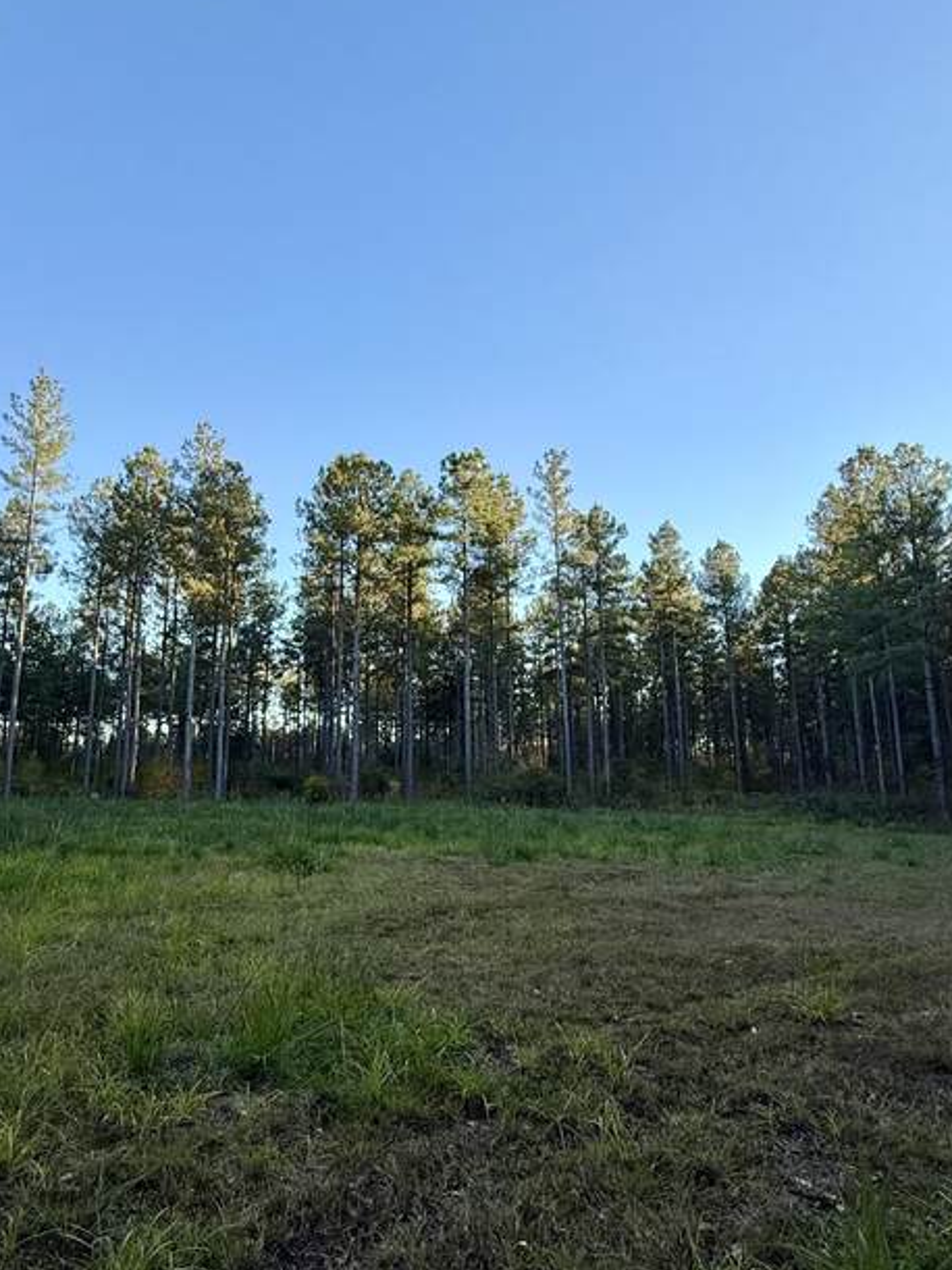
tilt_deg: +11.4
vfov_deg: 76.4
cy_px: 642
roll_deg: -0.7
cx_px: 376
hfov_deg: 60.5
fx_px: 807
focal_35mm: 22
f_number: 2.2
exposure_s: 1/405
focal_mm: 2.22
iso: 50
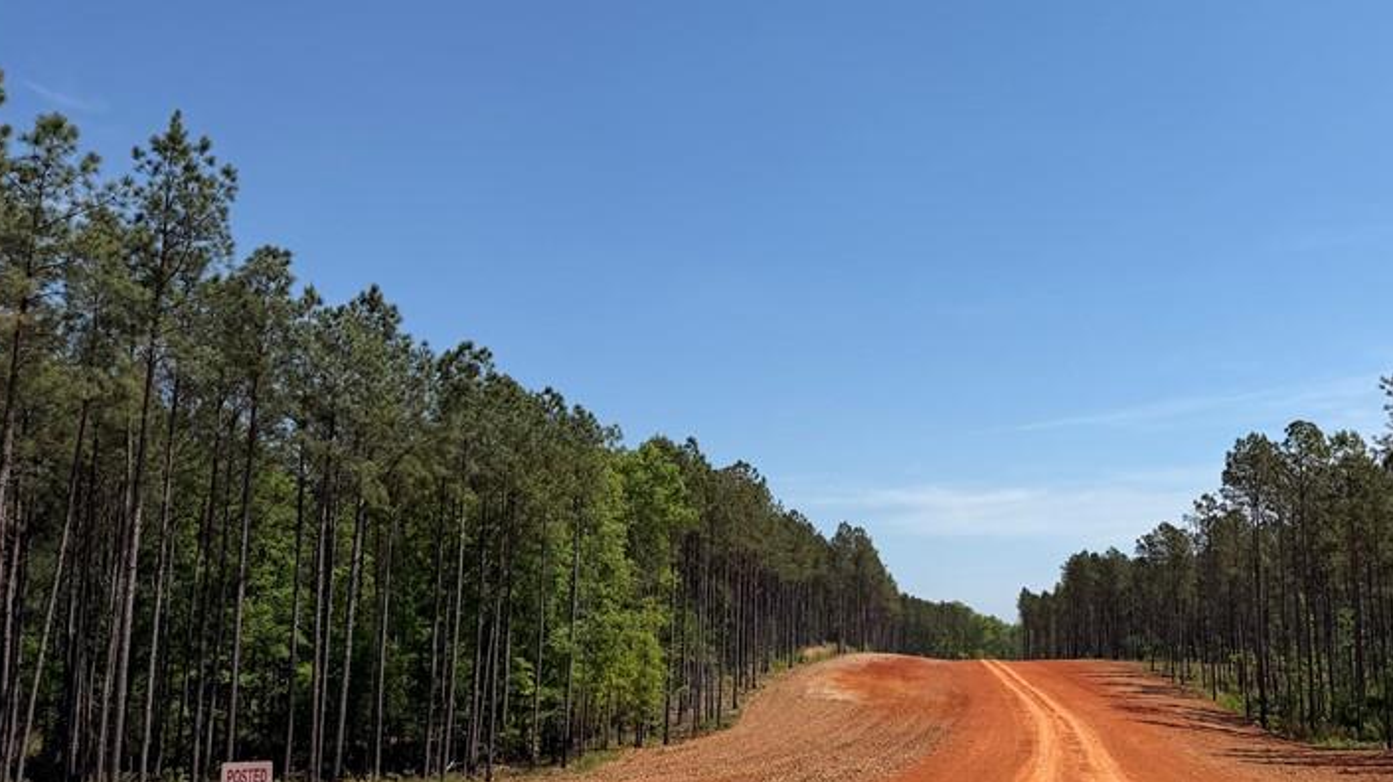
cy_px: 409
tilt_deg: +8.7
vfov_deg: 31.2
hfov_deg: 51.3
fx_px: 1403
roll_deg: +0.3
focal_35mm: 38
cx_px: 984
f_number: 1.78
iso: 80
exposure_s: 1/6711
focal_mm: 6.76
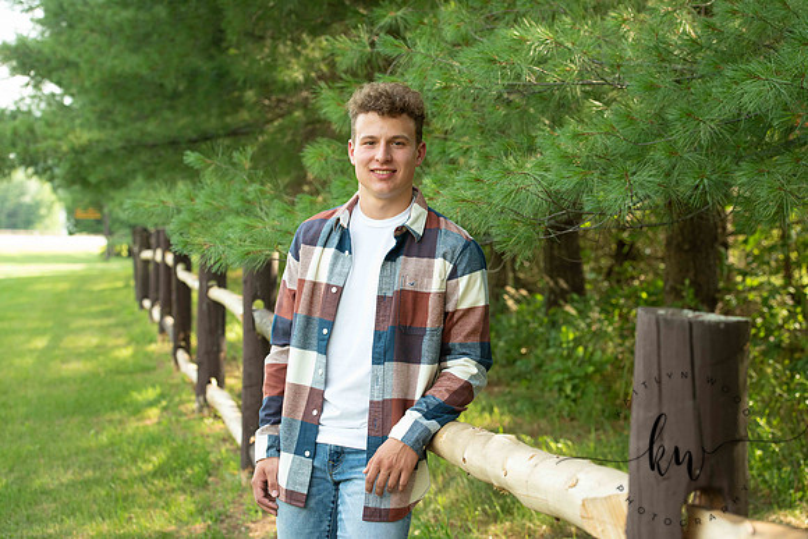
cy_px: 270
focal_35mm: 70
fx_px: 1571
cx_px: 404
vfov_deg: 19.5
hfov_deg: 28.8
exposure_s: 1/200
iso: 400
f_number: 5
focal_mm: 70
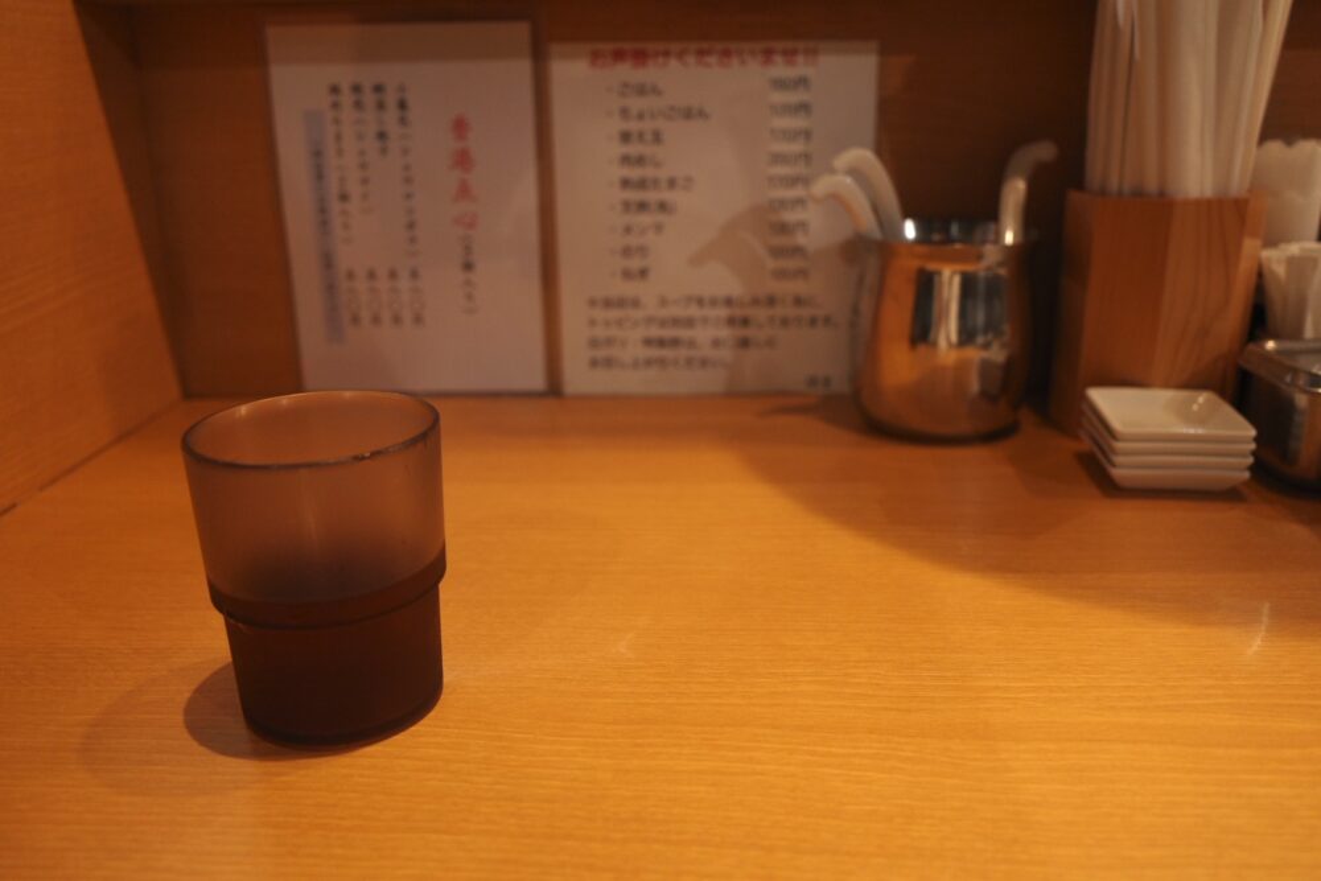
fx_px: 1028
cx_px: 660
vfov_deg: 46.4
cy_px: 440
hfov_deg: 65.5
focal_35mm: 28
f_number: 2.8
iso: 400
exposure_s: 1/30
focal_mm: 18.3
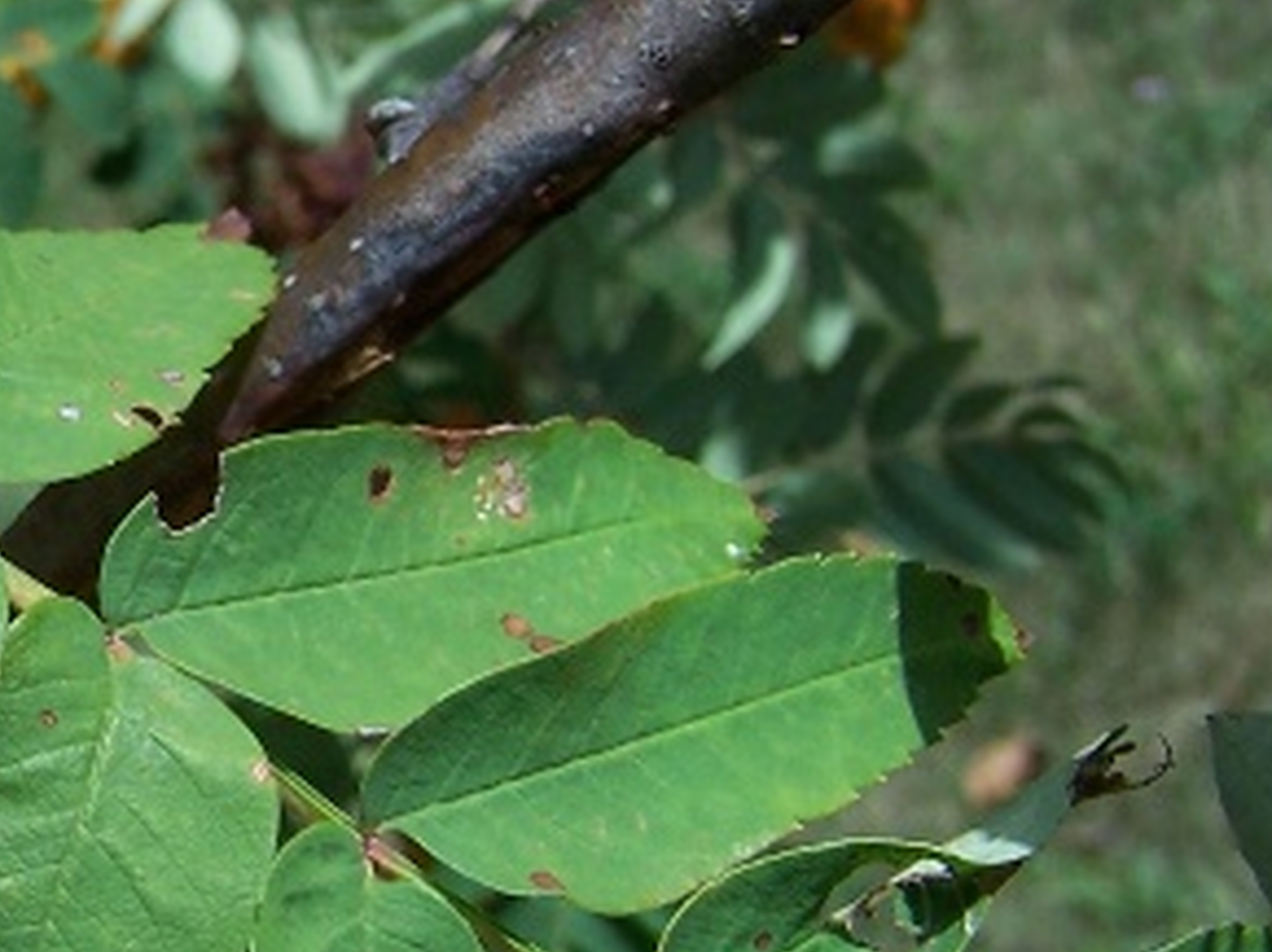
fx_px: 3855
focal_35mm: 105
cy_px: 513
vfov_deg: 14.1
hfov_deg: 17.3
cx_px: -478
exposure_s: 1/800
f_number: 4
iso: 80
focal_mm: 6.3
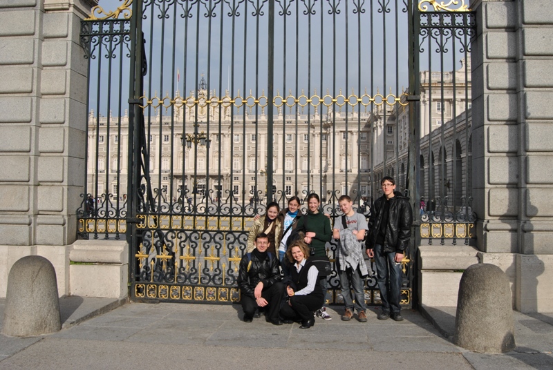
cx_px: 276
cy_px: 185
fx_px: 462
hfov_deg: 61.9
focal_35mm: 30
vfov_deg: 43.7
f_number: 9
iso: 100
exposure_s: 1/320
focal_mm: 20
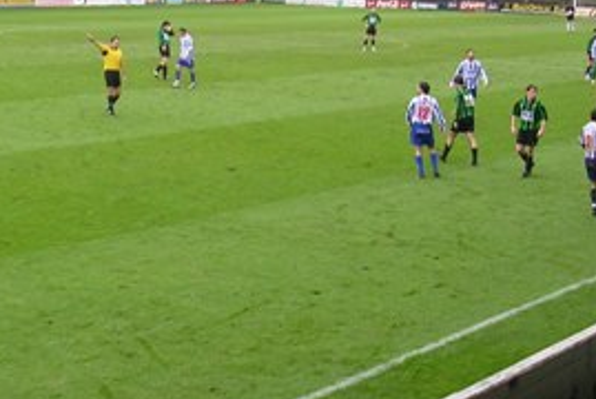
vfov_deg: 15.6
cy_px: 188
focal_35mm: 88
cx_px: 182
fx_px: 1458
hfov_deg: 23.0
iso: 50
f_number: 2.8
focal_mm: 5.8
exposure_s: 1/35.4
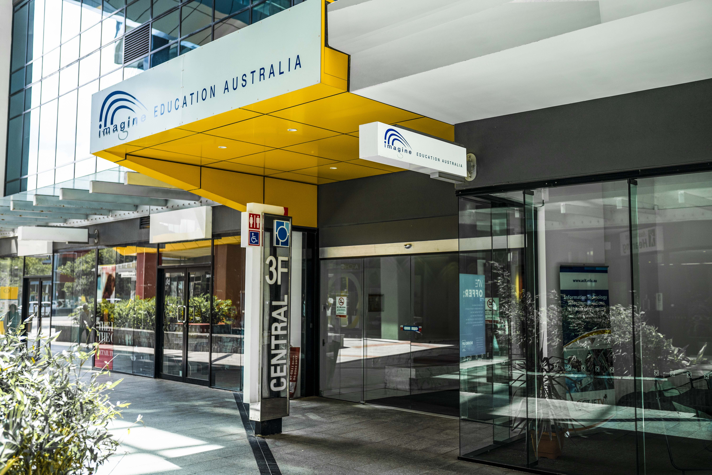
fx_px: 692
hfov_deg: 54.4
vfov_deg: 37.9
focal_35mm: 35
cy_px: 238
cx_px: 356
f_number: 2.5
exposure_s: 1/1000
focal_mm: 35
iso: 400
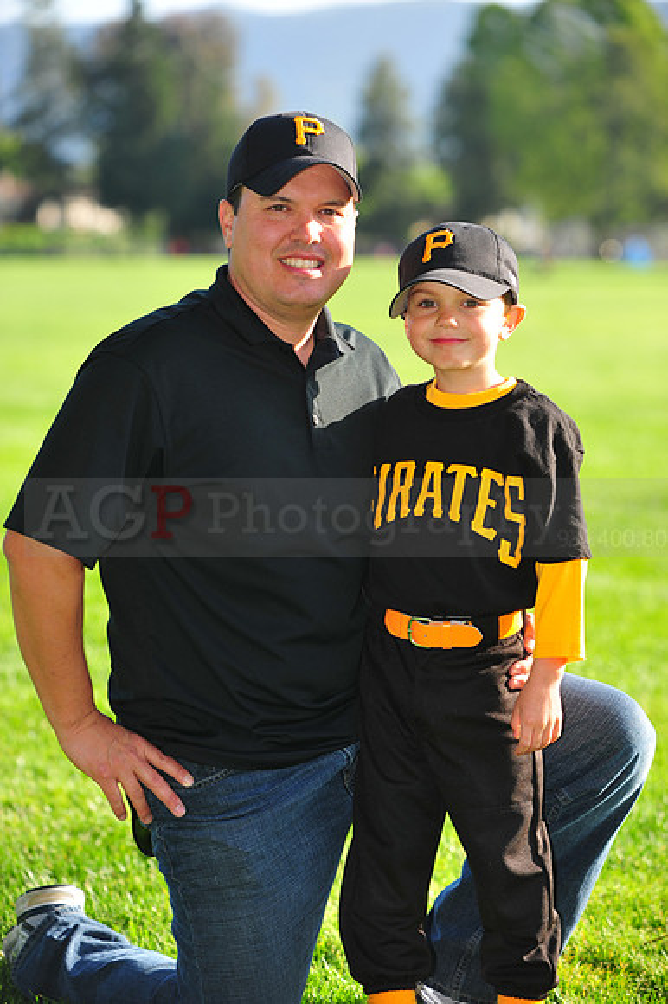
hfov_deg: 8.3
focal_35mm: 165
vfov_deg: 12.5
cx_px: 334
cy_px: 502
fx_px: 4598
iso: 200
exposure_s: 1/500
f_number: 4
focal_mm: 165
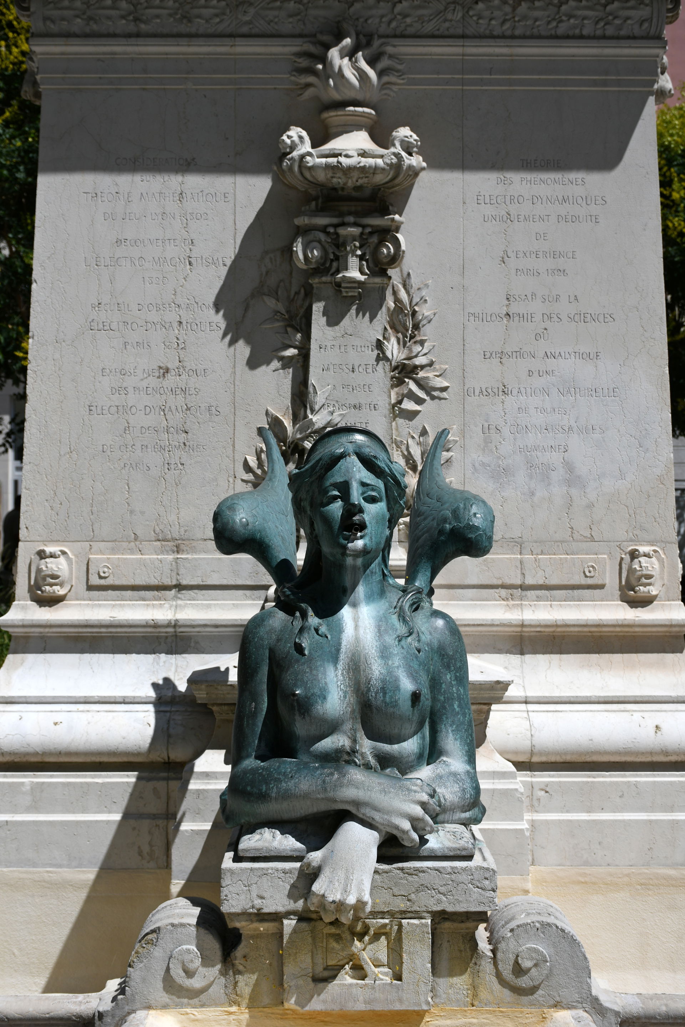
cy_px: 514
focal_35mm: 52
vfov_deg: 38.2
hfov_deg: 26.0
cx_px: 342
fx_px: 1484
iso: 100
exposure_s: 1/1250
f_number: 5.6
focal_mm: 35
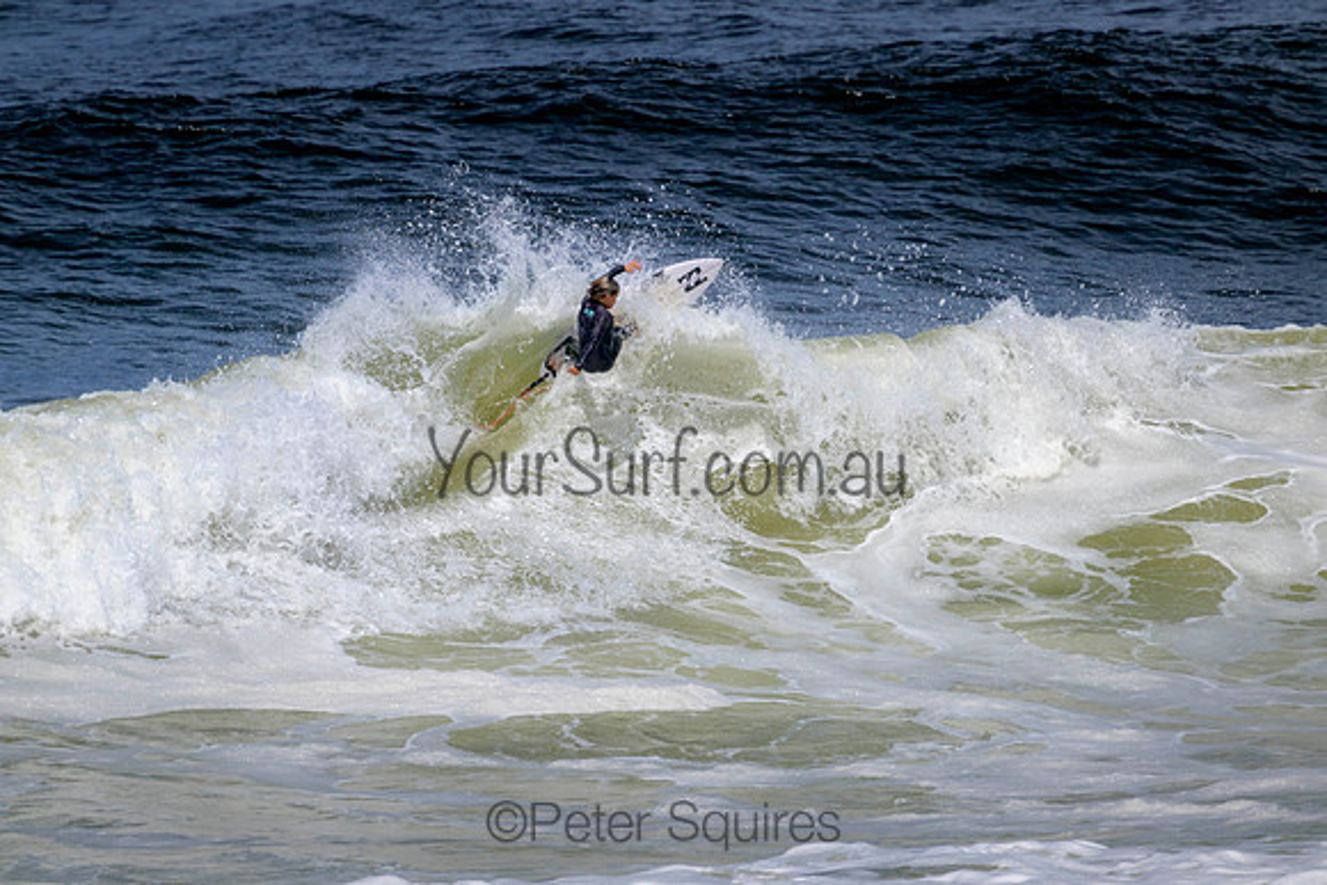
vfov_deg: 1.7
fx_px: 29494
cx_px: 664
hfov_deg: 2.6
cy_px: 442
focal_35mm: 800
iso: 400
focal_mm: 800
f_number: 11
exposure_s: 1/2000
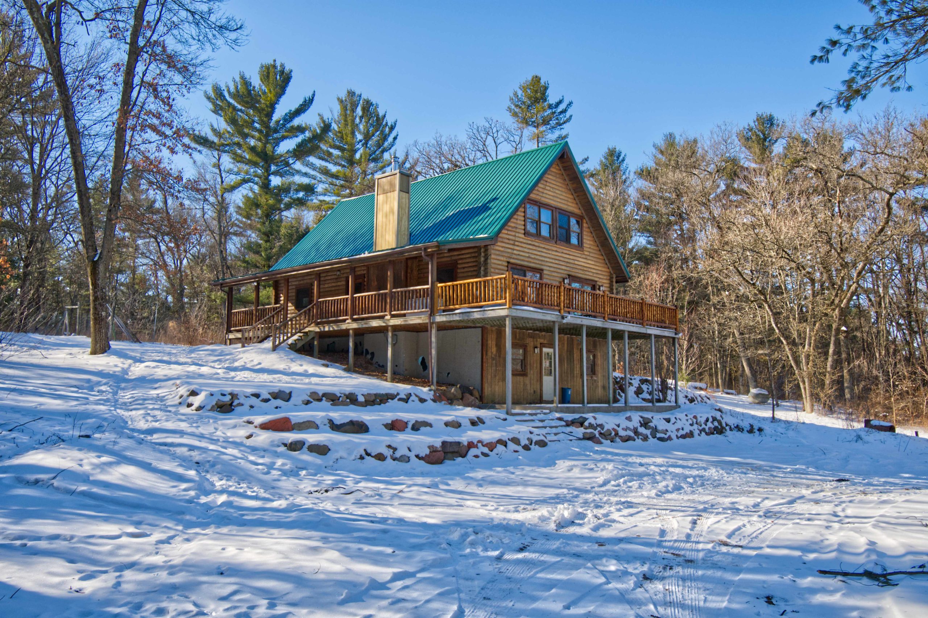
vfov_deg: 43.6
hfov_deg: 62.0
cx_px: 464
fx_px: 773
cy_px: 309
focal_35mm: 30
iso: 320
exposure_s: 1/500
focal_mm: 20
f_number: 8
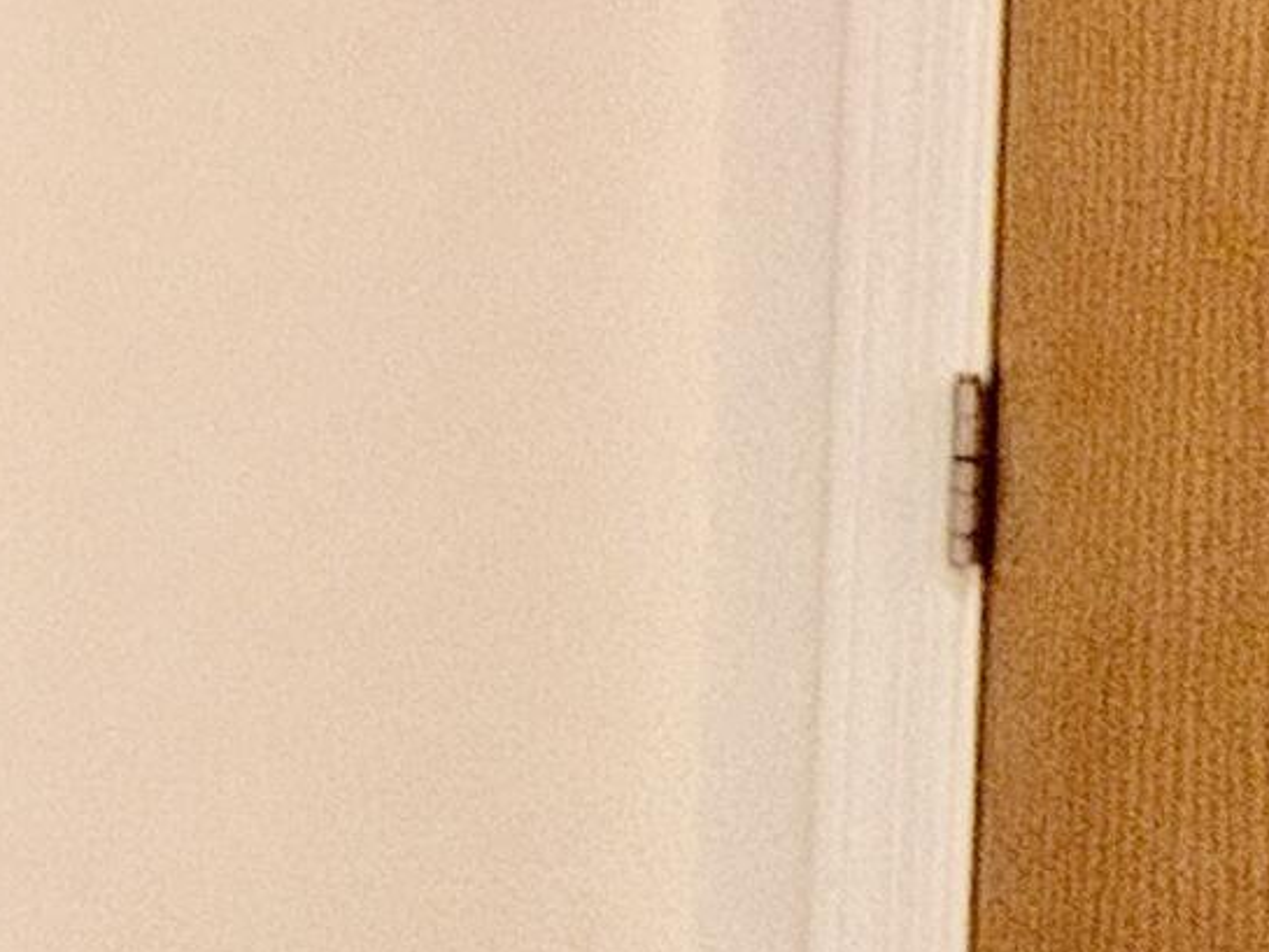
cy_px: 44
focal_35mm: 77
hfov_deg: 13.8
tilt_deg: -1.2
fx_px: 2823
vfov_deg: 18.7
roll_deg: -0.3
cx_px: -2012
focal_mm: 2.22
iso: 250
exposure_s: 1/60
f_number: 2.2
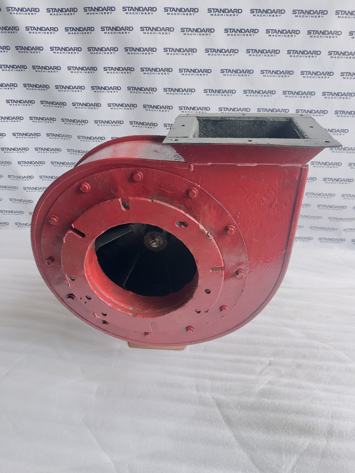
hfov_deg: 56.8
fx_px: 328
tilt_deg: -26.0
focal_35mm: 24
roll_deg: -1.3
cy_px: 236
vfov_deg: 71.6
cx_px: 178
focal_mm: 6.86
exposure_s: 1/121
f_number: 1.78
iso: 64
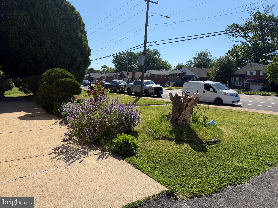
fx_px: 193
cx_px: 139
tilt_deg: -5.7
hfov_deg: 71.6
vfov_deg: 56.8
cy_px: 104
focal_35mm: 24
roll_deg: -0.7
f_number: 1.78
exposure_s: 1/6711
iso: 80
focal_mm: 6.76
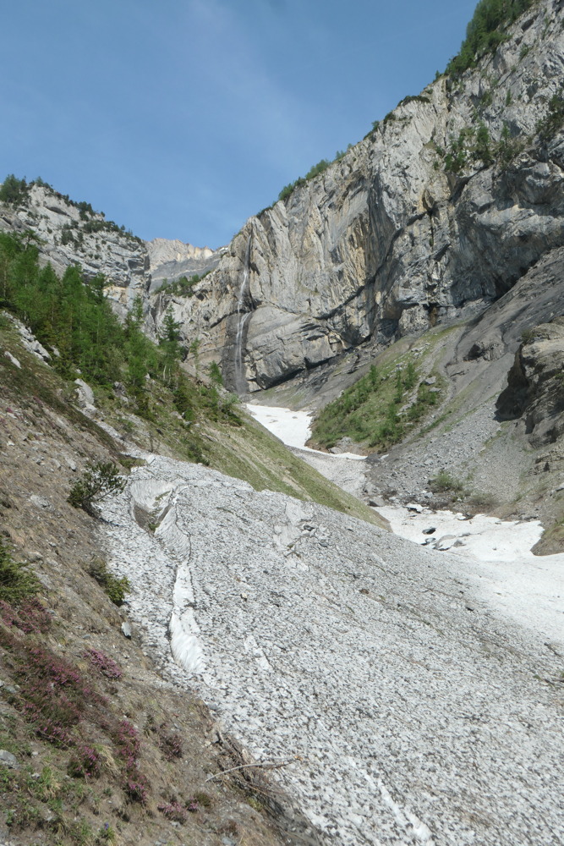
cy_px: 423
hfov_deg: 45.0
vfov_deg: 63.7
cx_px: 282
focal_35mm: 29
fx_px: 681
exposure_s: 1/800
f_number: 6.3
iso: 200
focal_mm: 10.8
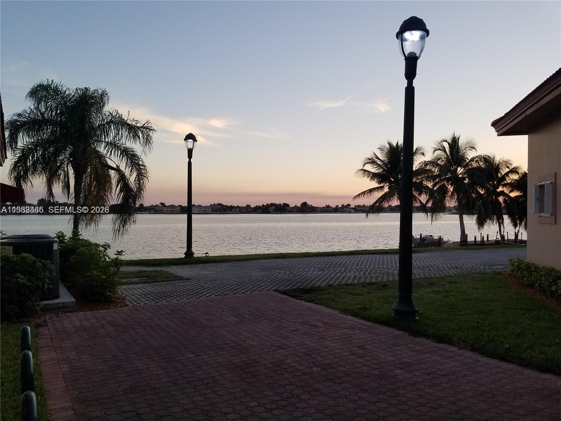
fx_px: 421
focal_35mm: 26
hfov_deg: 67.3
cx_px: 280
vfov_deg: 53.1
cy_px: 210
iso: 50
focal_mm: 4.2
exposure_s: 1/333
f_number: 1.7
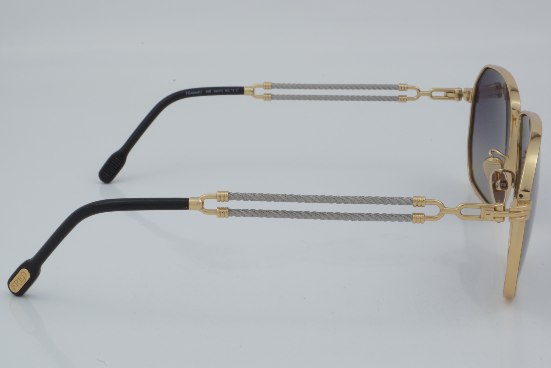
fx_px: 1148
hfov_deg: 27.0
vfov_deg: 18.2
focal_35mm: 75
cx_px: 276
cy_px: 184
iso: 100
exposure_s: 1/4
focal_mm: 50
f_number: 32
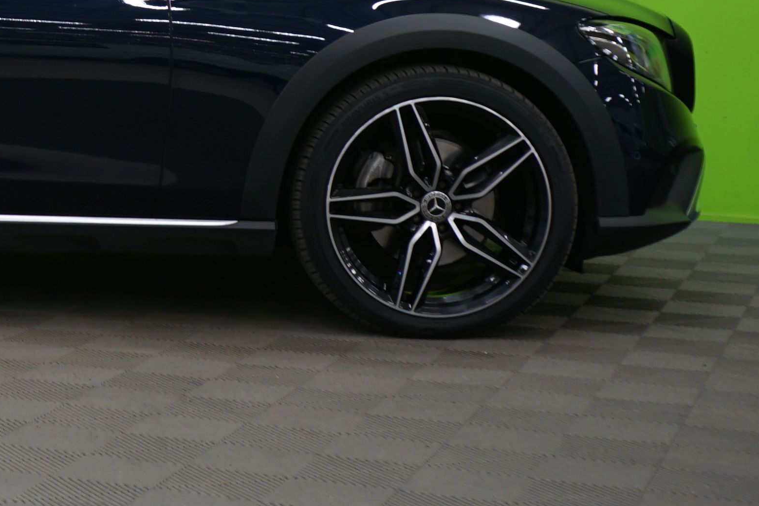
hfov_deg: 18.9
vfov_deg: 13.4
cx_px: -192
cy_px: 19
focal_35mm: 101
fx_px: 2129
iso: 400
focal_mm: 40
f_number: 5
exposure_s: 1/10
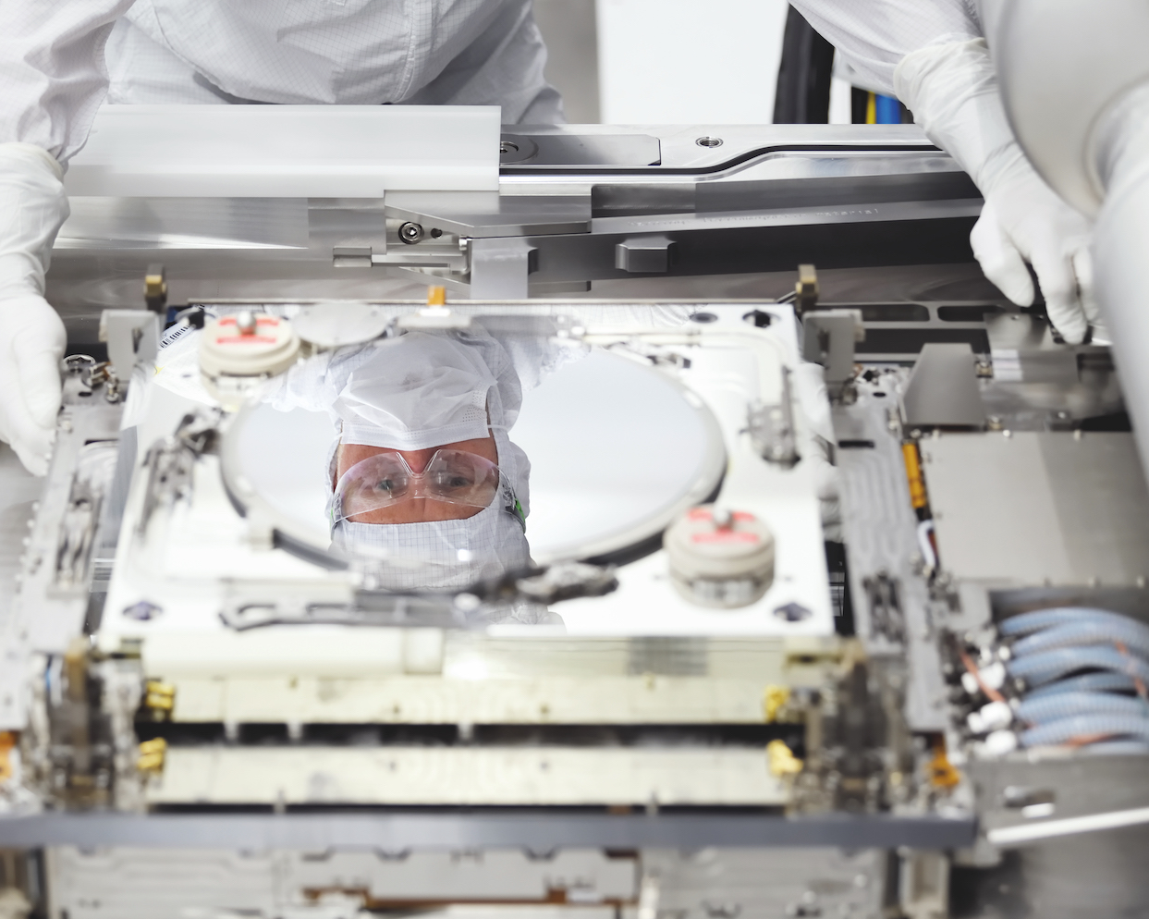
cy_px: 460
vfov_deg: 13.9
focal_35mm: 111
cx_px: 459
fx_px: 3774
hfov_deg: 17.3
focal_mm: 98
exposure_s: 1/200
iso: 2000
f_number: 3.5
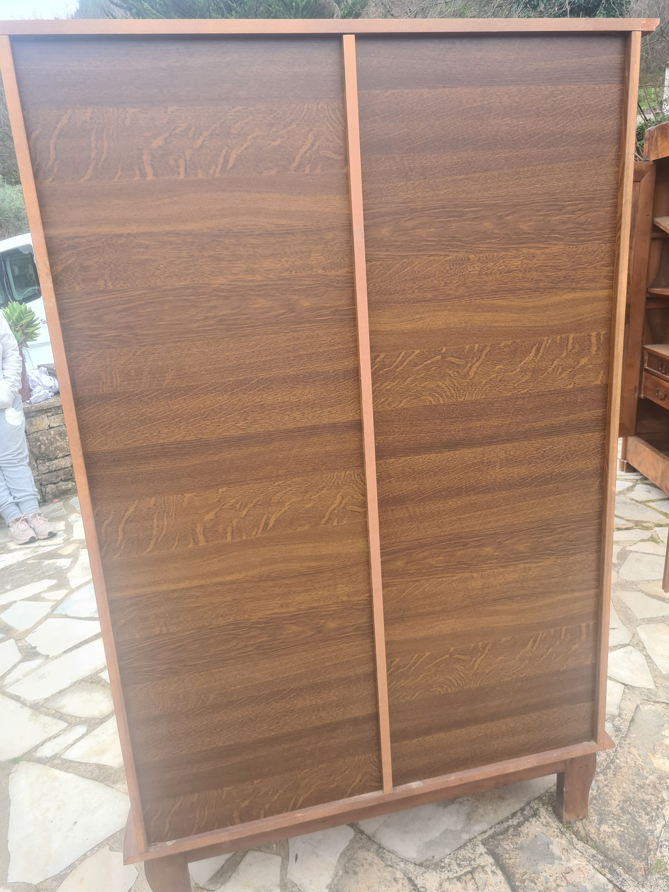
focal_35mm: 26
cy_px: 446
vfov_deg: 67.3
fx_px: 670
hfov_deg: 53.1
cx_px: 334
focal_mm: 5.4
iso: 80
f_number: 1.8
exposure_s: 1/100
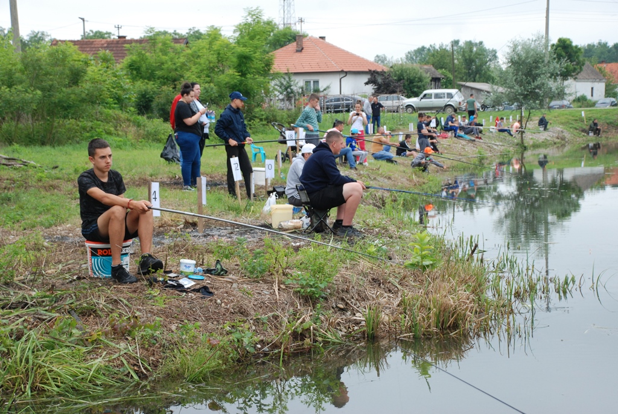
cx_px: 309
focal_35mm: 78
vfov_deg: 17.5
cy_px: 207
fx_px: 1340
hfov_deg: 26.0
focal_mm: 52
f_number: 7.1
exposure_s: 1/200
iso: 500
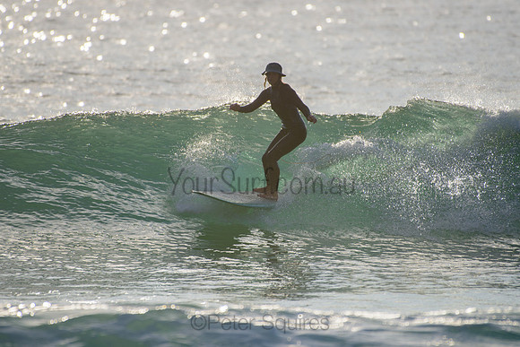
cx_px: 269
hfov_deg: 3.4
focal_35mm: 613
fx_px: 8849
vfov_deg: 2.2
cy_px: 178
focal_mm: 500
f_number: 5.6
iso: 64
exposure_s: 1/2000
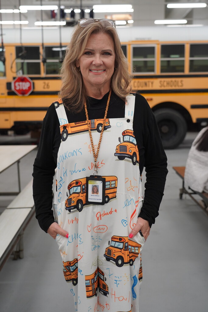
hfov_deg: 33.4
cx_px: 104
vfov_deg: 48.5
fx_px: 347
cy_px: 156
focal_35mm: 40
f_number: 4
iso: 1600
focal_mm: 40
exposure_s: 1/160
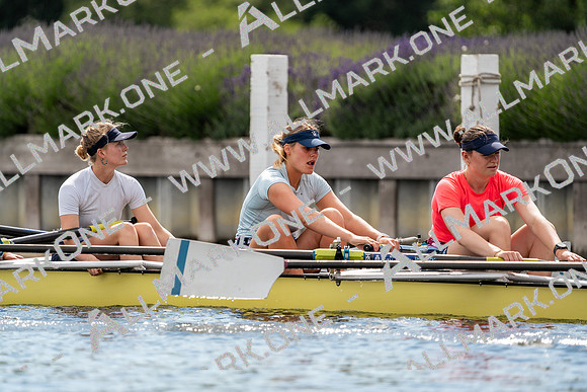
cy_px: 196
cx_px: 294
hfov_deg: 4.1
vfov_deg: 2.8
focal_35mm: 500
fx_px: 8154
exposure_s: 1/2000
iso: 320
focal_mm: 500
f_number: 6.3
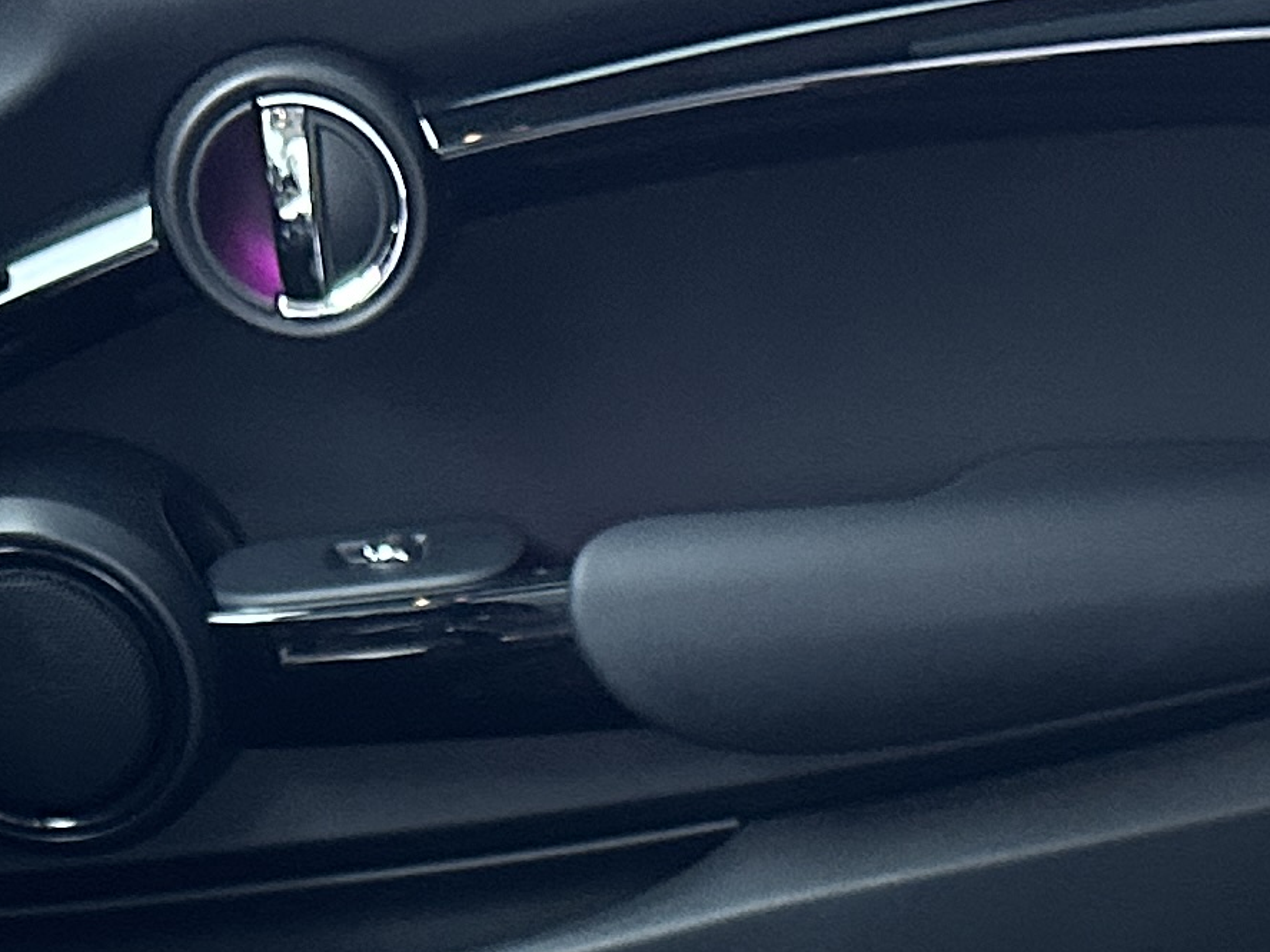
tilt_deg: -40.0
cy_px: 1964
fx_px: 3999
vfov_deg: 12.0
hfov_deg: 18.0
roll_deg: -0.1
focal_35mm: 109
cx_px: 908
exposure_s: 1/50
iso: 400
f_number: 1.78
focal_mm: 6.86
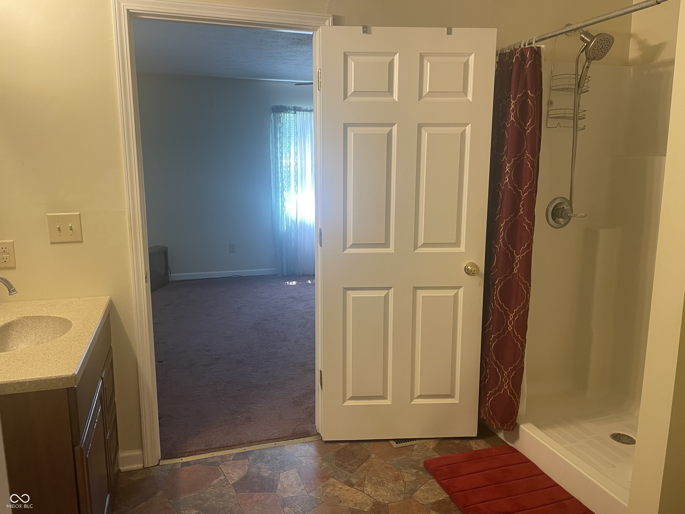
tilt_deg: -9.6
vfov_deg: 53.1
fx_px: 515
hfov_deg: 67.3
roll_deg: +0.0
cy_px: 257
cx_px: 342
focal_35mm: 26
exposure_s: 1/60
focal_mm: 4.2
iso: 100
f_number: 1.6
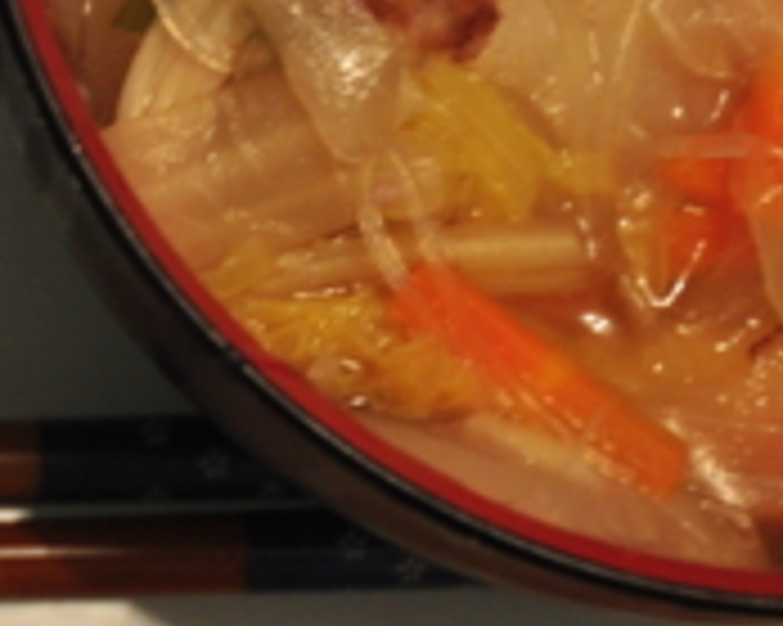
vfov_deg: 6.8
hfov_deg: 8.5
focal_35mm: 226
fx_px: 5238
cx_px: -135
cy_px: -56
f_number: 4.2
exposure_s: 1/20
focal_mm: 35
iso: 640
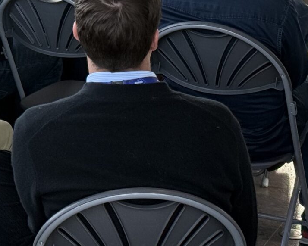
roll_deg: +0.2
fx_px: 1531
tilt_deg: -8.3
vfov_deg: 8.9
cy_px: -146
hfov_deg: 11.2
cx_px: -88
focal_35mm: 168
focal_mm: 6.76
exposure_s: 1/173
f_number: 1.78
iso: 80
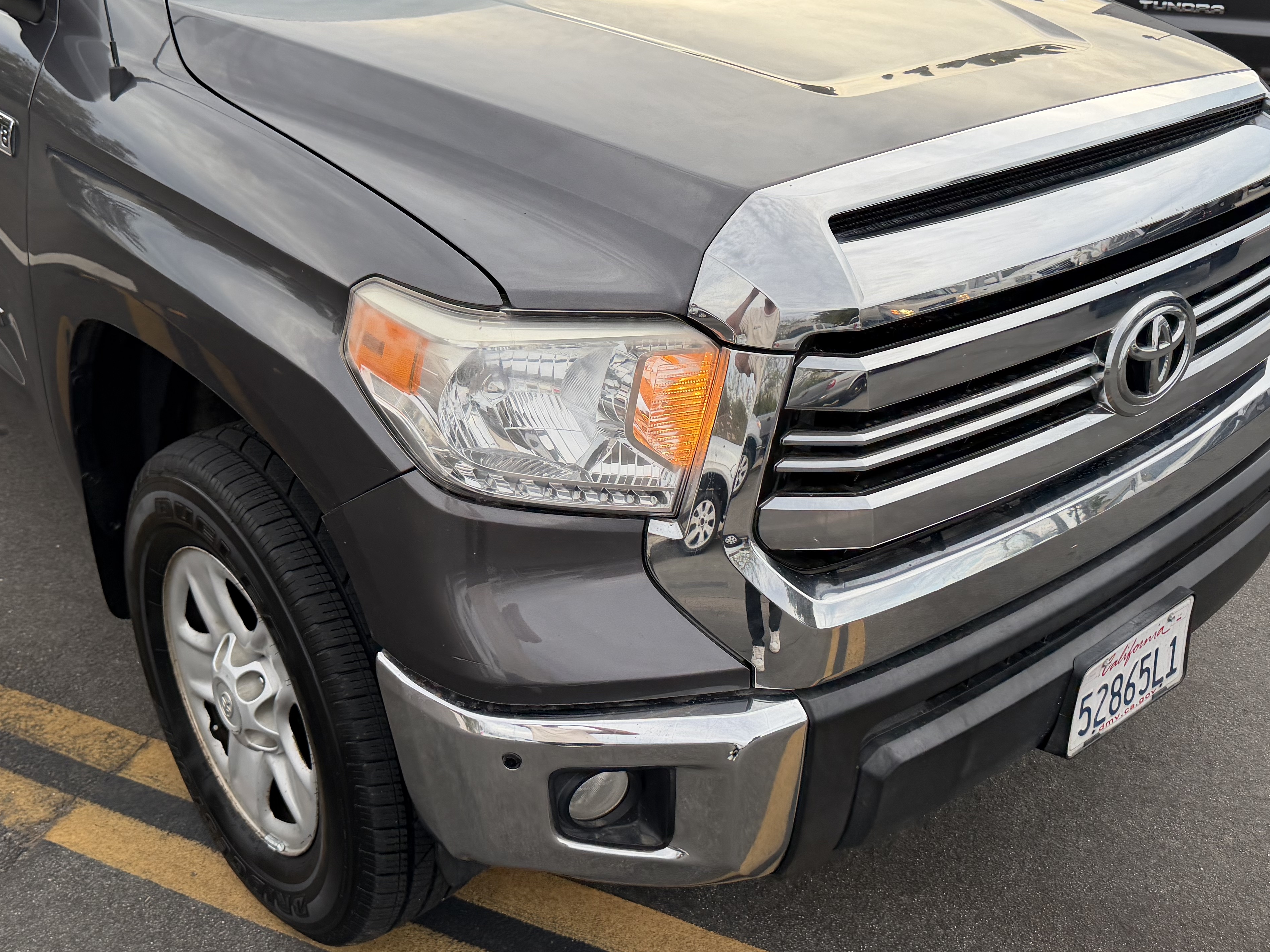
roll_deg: +2.7
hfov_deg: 51.3
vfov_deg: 39.5
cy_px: 381
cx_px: 586
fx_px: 1321
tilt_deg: -31.6
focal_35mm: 36
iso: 100
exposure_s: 1/501
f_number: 1.78
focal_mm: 6.76
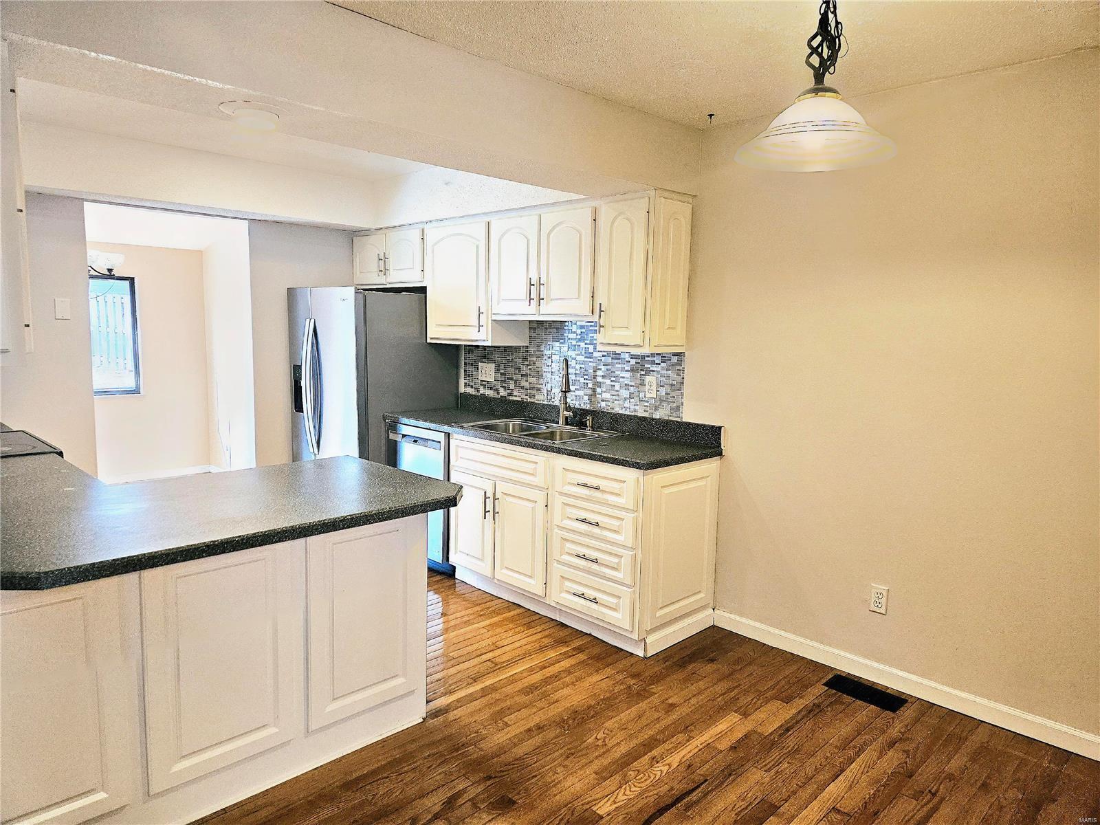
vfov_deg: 58.9
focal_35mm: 23
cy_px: 412
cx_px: 550
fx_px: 731
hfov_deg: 73.9
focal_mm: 5.4
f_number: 1.8
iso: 200
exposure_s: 1/120
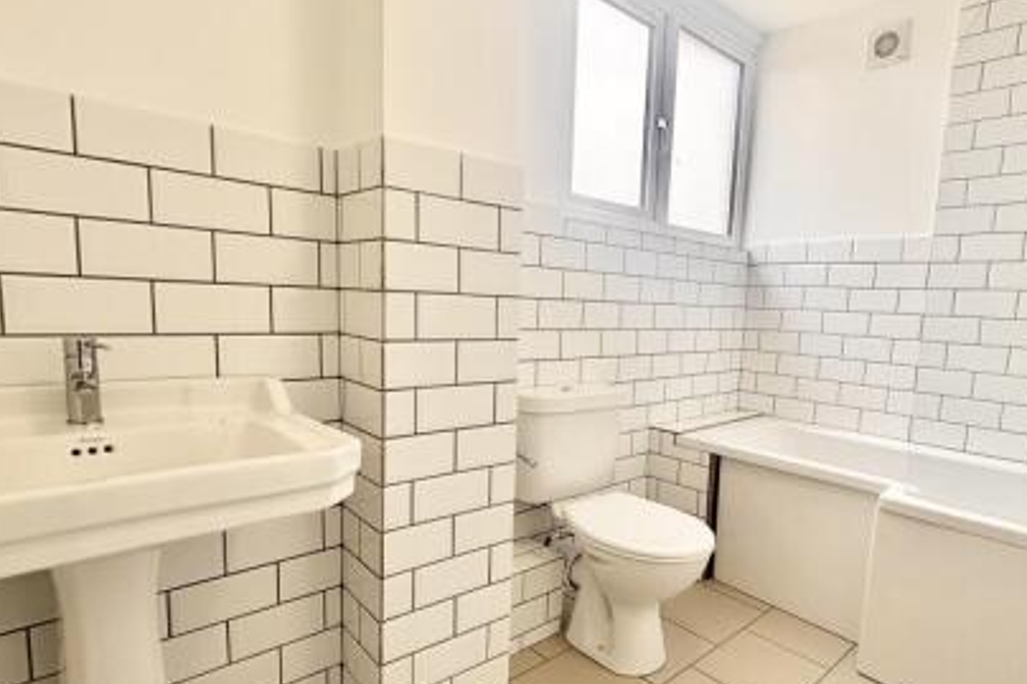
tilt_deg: -7.4
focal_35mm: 21
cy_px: 380
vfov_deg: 59.3
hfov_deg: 80.5
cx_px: 604
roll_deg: -2.3
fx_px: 599
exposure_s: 1/224
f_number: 2.2
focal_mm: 2.22
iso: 64
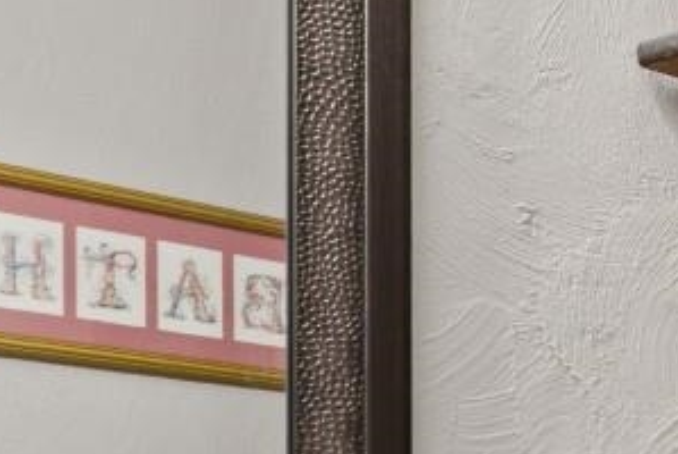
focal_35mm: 92
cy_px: 663
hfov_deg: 18.0
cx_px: 1188
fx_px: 1734
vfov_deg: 14.0
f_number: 4.8
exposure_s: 1/2
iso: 100
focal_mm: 11.5
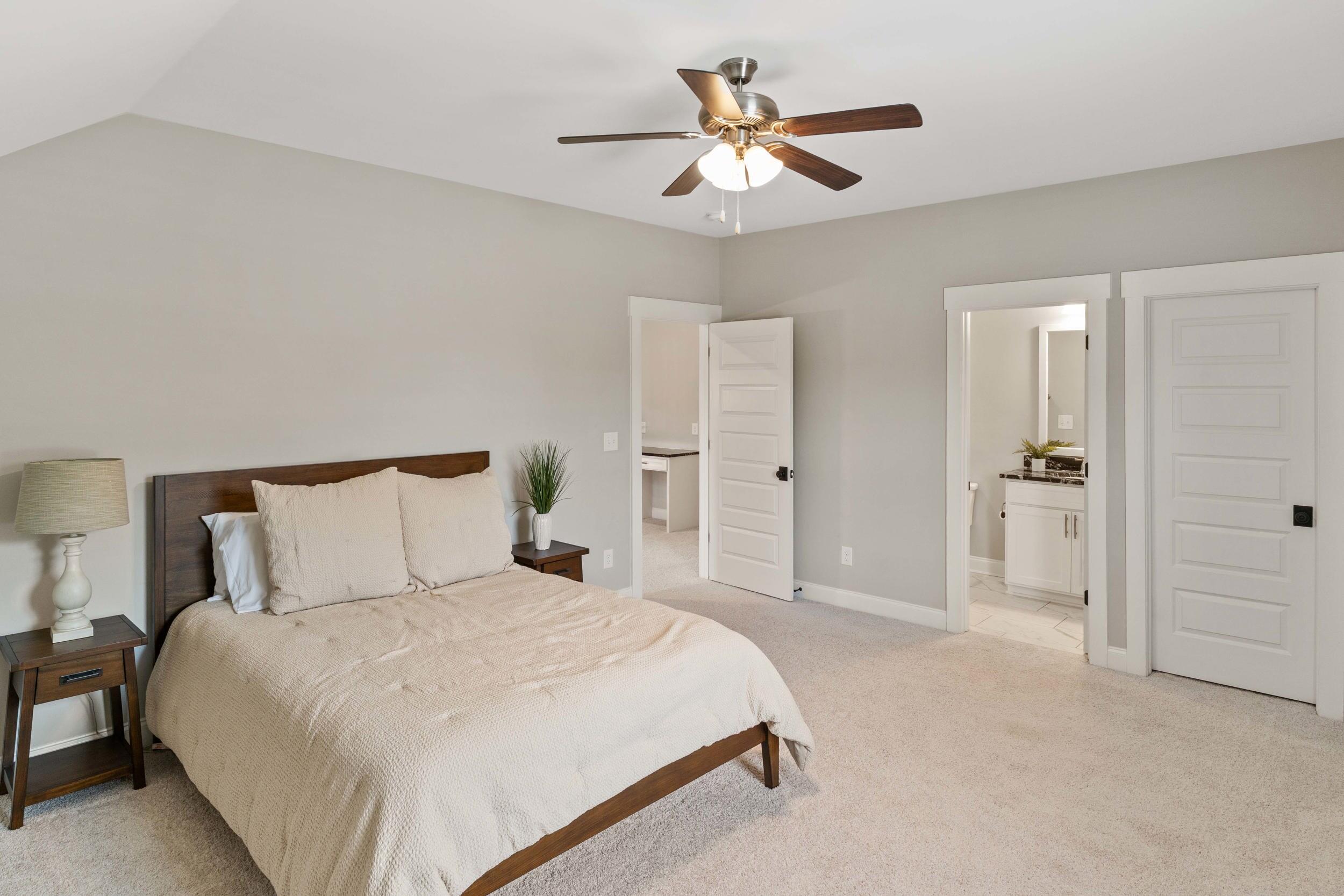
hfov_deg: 84.0
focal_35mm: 20
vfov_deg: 61.9
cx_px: 672
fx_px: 747
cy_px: 448
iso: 200
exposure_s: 1/6
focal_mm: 20
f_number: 9
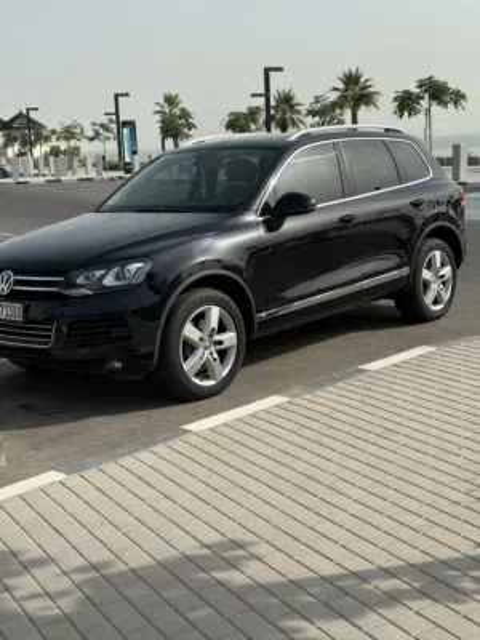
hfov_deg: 30.3
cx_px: 240
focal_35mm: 48
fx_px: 887
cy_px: 320
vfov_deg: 39.7
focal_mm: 6.86
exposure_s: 1/3731
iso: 64
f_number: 1.78
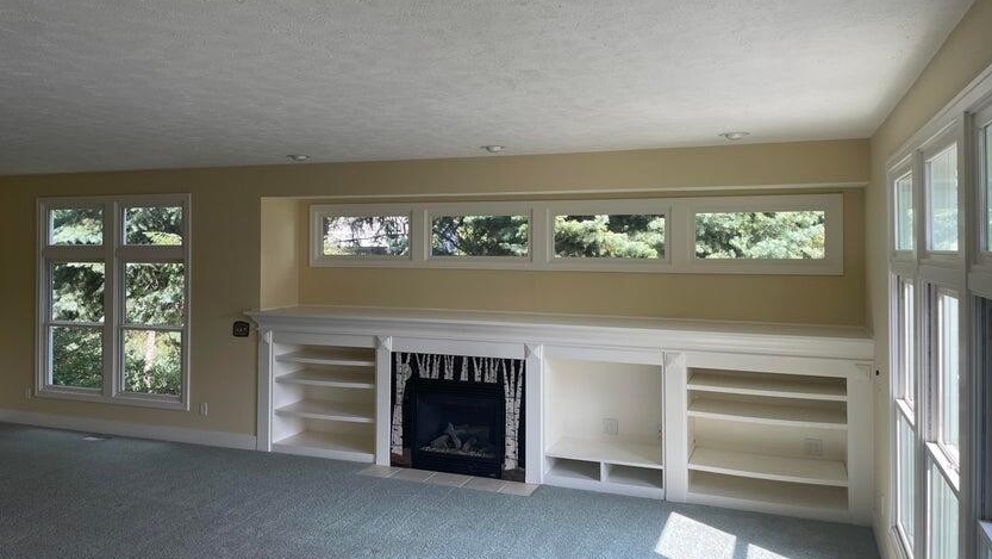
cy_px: 231
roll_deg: +0.5
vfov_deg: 40.1
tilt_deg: +1.7
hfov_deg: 66.1
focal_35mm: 29
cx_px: 489
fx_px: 763
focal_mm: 4.2
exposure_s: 1/243
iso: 32
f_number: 1.6
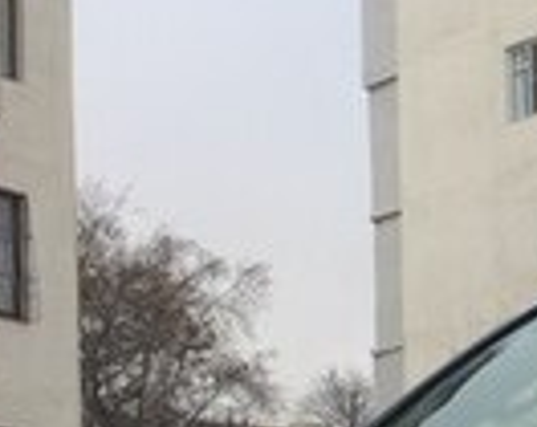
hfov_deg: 13.2
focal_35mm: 142
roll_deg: +2.2
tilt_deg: +1.7
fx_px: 2252
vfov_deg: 10.5
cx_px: 639
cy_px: 628
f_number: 2.2
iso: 32
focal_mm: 4.15
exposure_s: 1/151
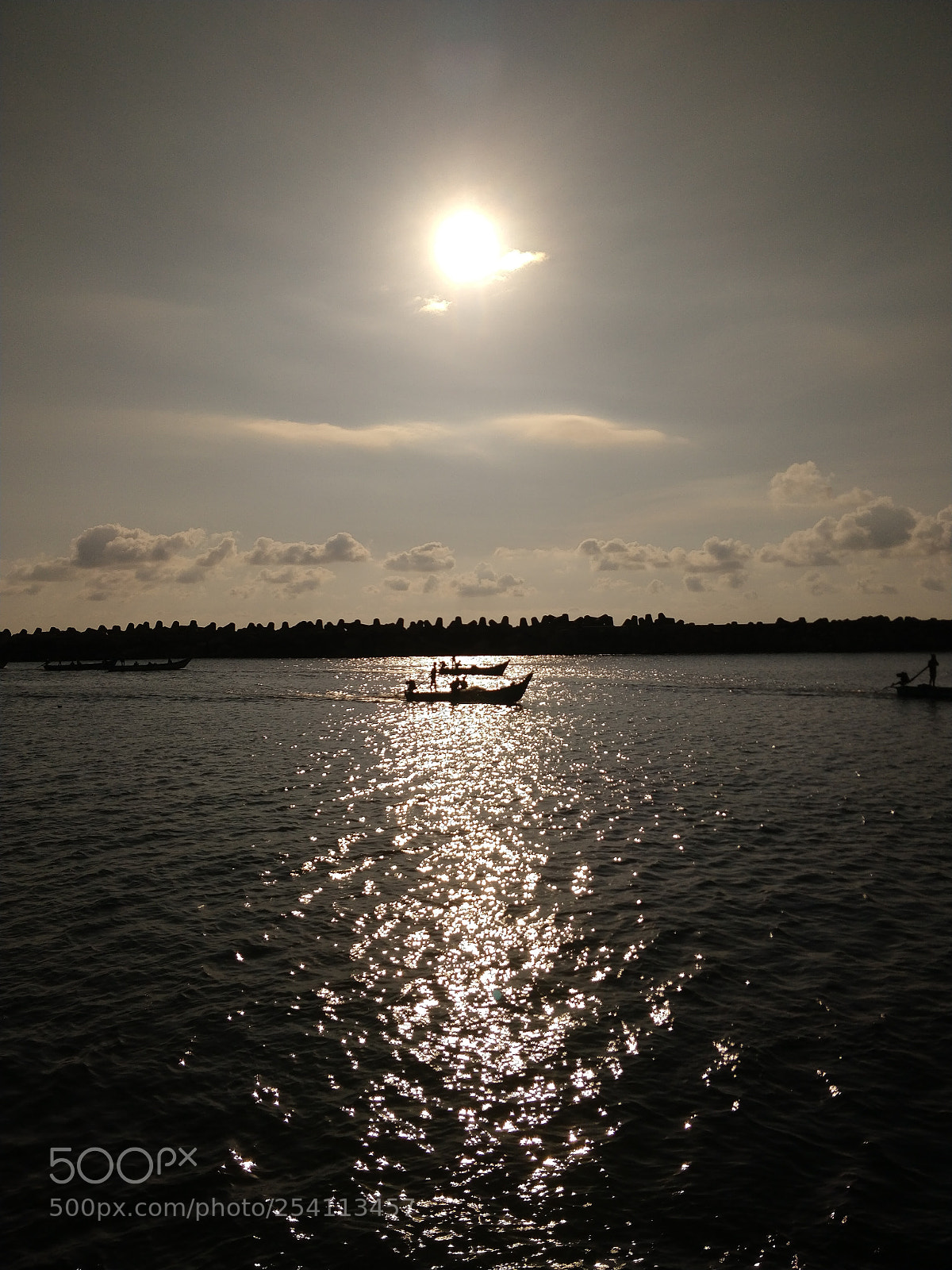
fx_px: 880
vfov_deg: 71.6
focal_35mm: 24
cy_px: 635
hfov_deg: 56.8
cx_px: 476
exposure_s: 1/21660
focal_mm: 4.1
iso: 125
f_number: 1.7
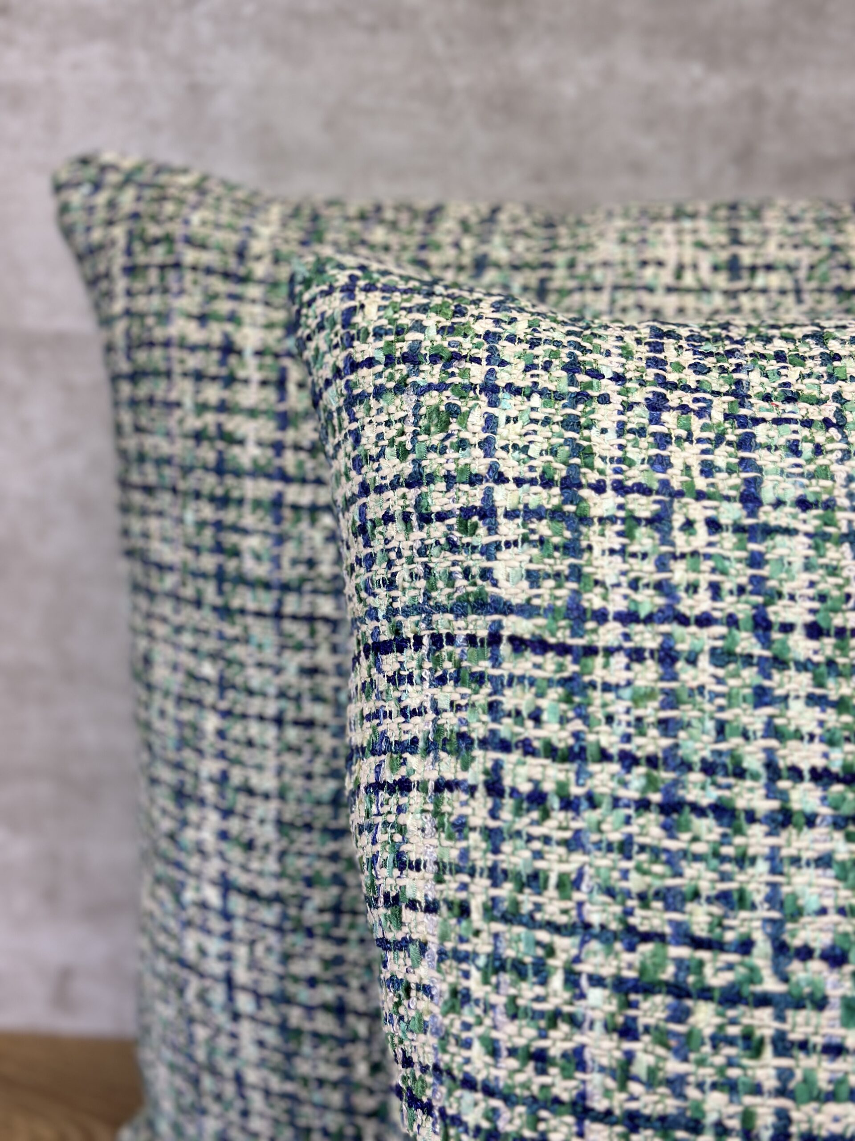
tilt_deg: -19.6
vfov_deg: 39.7
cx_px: 428
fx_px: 1581
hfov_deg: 30.3
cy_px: 570
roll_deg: -1.9
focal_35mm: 48
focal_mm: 6.86
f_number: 1.78
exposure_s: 1/170
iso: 100
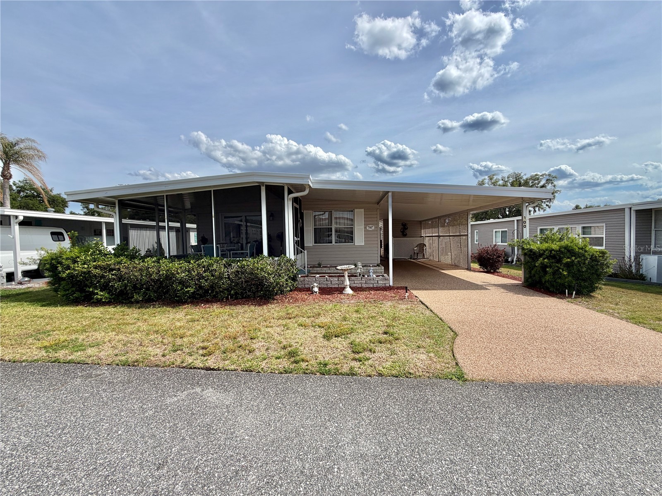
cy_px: 248
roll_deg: +0.9
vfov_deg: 85.7
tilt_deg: -1.8
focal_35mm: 14
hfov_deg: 102.1
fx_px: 268
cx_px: 331
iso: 20
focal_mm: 2.22
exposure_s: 1/1189
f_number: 2.2
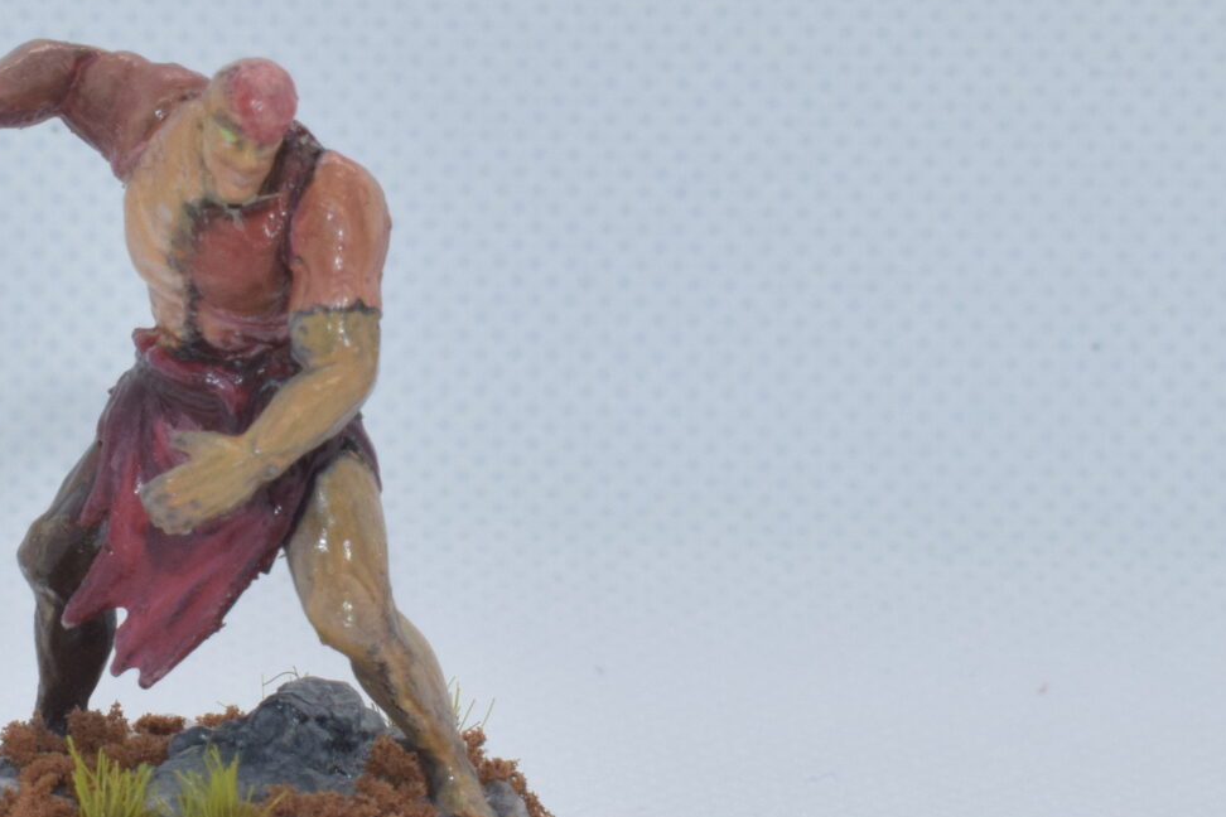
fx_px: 5380
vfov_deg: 8.7
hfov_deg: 12.9
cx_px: 222
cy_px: 278
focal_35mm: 158
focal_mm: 40
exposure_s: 1/125
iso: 800
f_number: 20
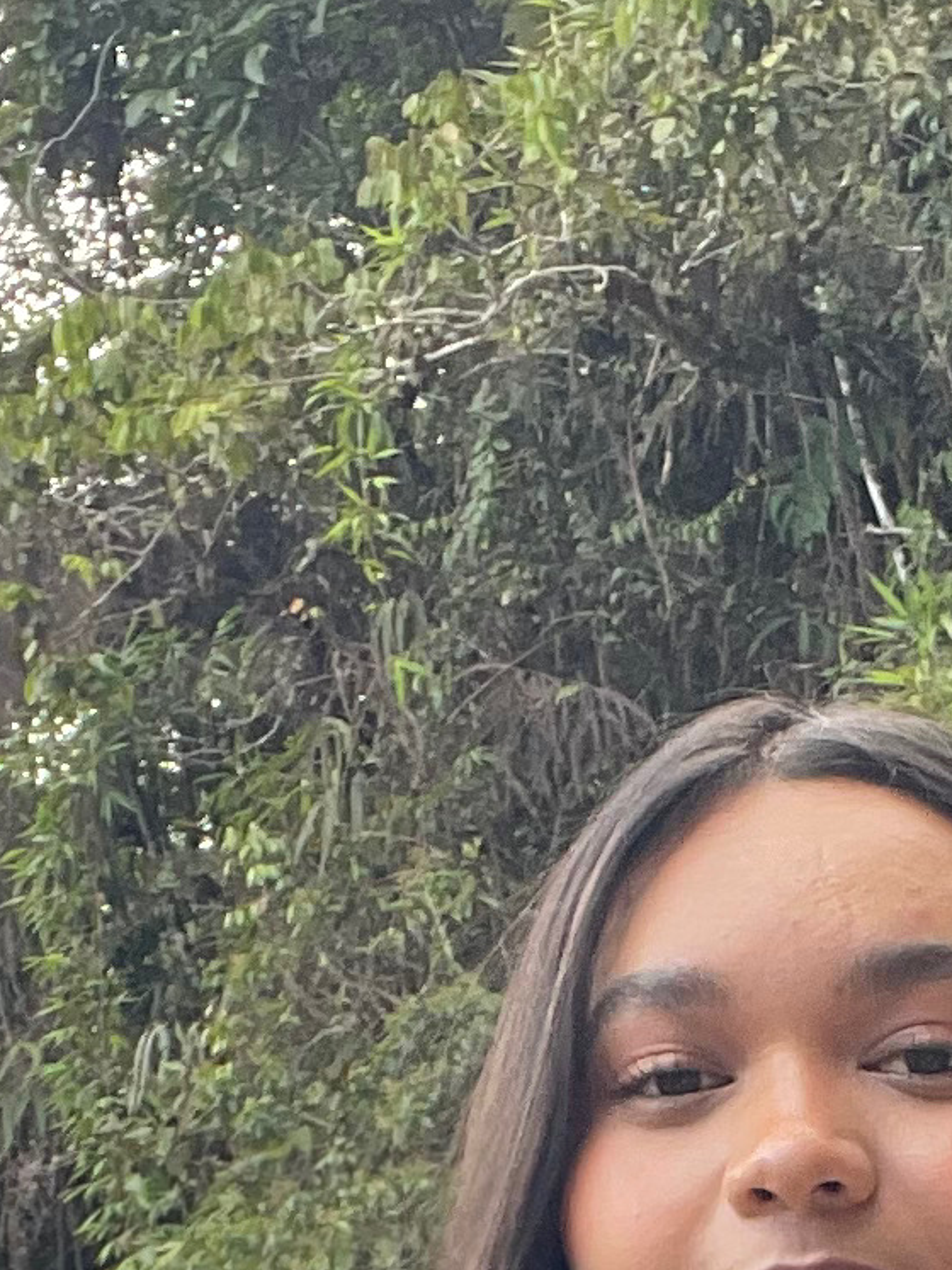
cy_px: 1857
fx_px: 4548
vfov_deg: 14.9
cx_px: 911
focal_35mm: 124
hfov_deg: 11.8
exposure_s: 1/121
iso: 80
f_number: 2.2
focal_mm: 2.71
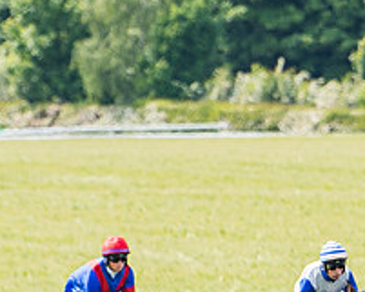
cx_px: 482
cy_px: 370
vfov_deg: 1.4
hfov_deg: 1.8
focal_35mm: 1087
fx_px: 11748
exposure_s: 1/1250
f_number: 4
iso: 200
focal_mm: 200
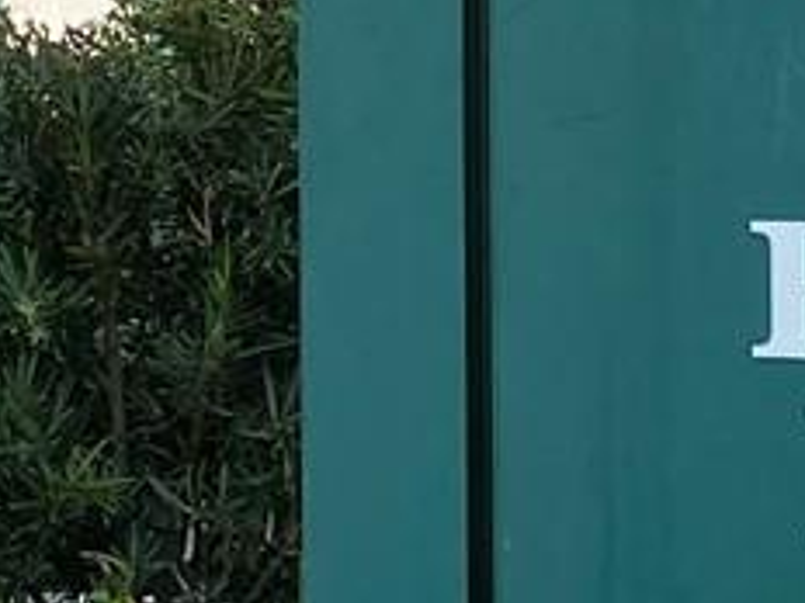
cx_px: 94
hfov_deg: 11.0
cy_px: -336
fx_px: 4163
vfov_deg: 8.1
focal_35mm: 179
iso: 32
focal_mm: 4.25
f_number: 1.8
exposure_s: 1/957
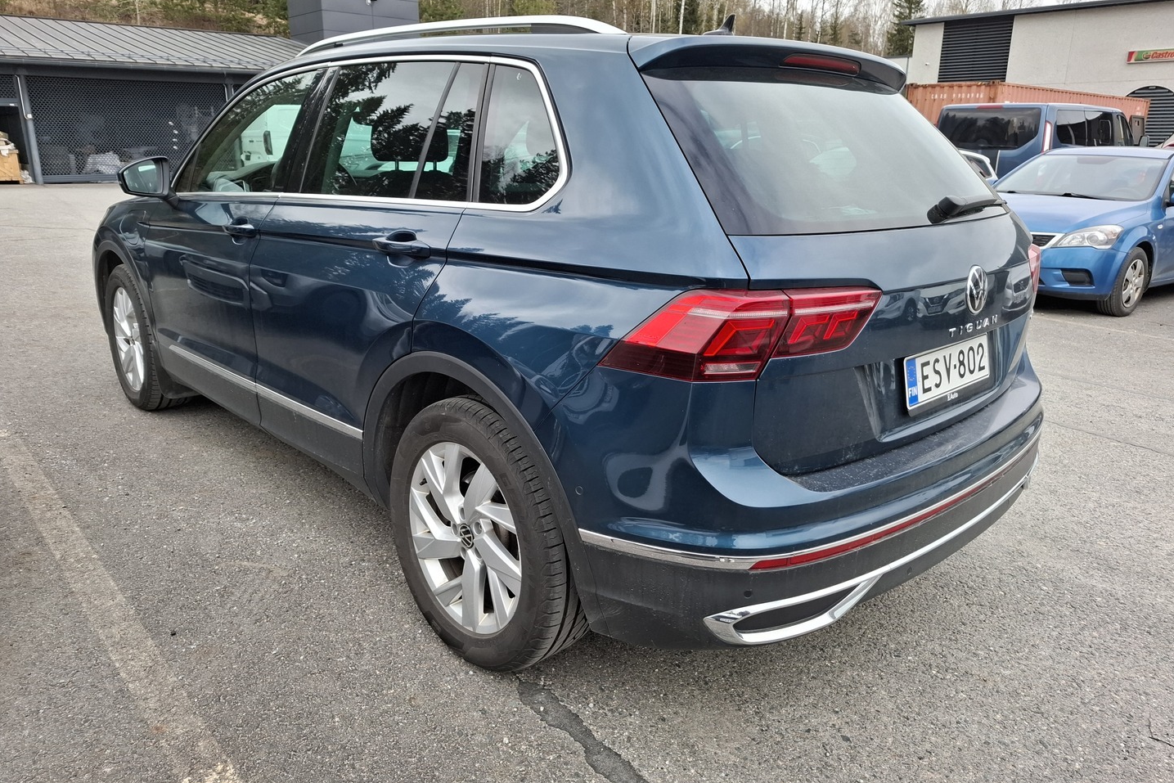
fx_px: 783
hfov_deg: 73.7
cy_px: 383
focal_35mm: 24
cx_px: 587
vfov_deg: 53.1
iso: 50
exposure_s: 1/558
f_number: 1.8
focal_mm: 5.54
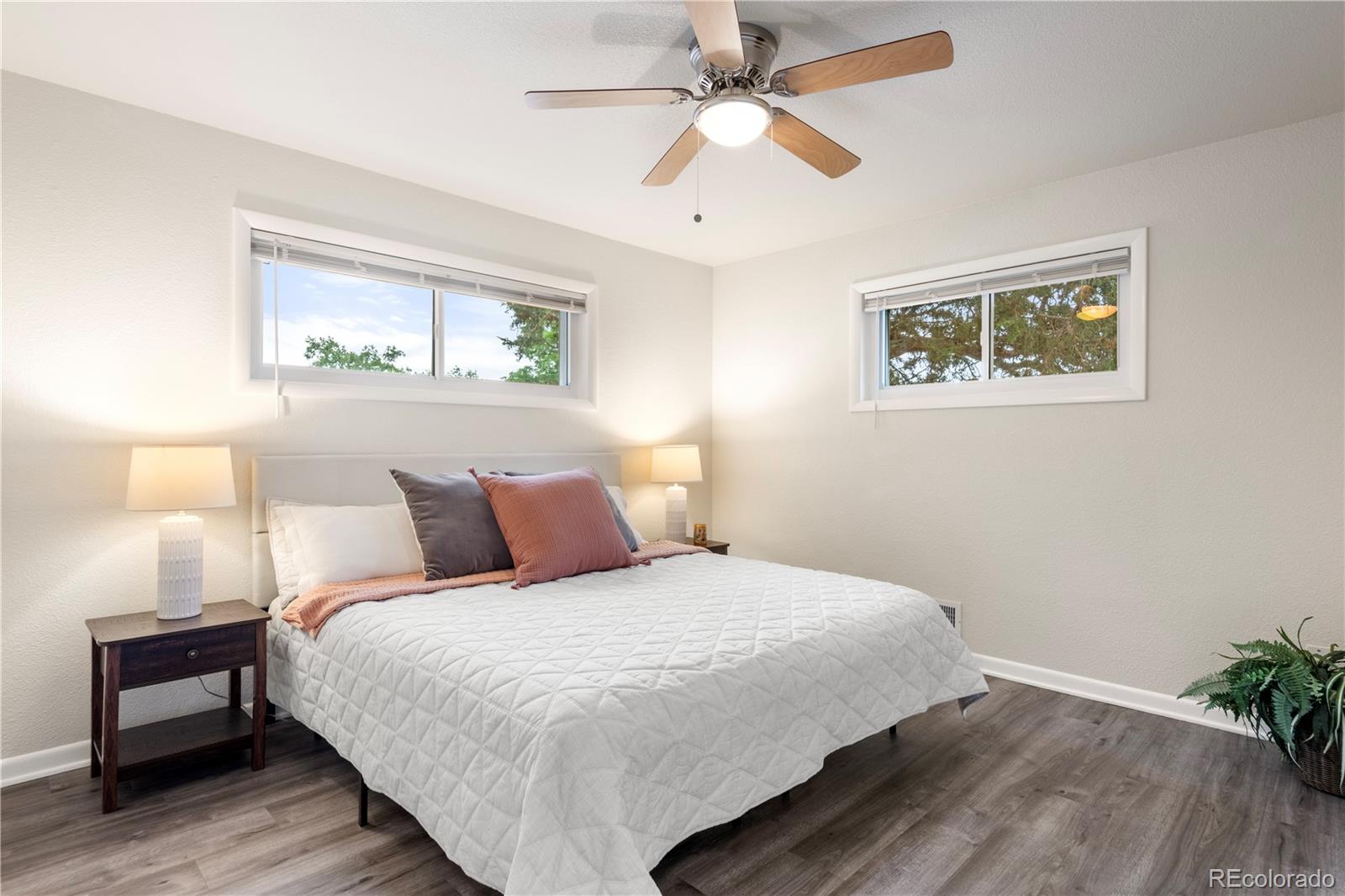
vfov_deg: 67.4
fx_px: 672
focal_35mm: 18
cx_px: 672
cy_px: 448
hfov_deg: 90.0
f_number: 11
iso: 250
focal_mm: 18
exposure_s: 1/6
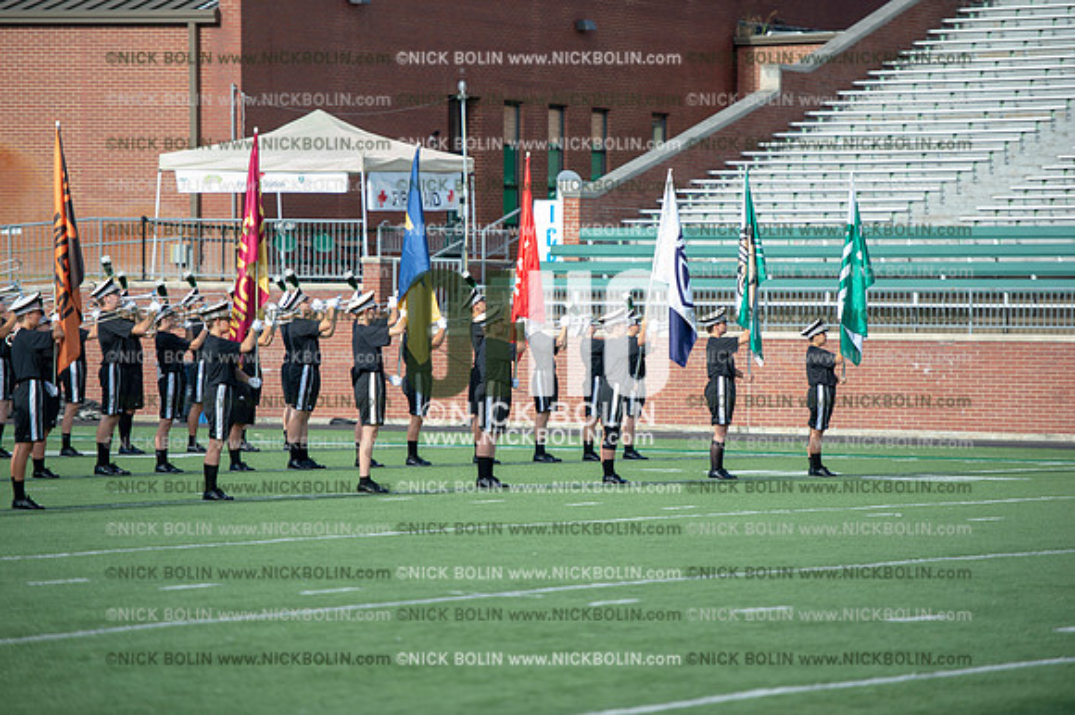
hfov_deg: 11.8
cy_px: 358
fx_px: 5223
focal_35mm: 175
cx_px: 538
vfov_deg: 7.8
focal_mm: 175
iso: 160
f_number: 2.8
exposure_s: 1/800
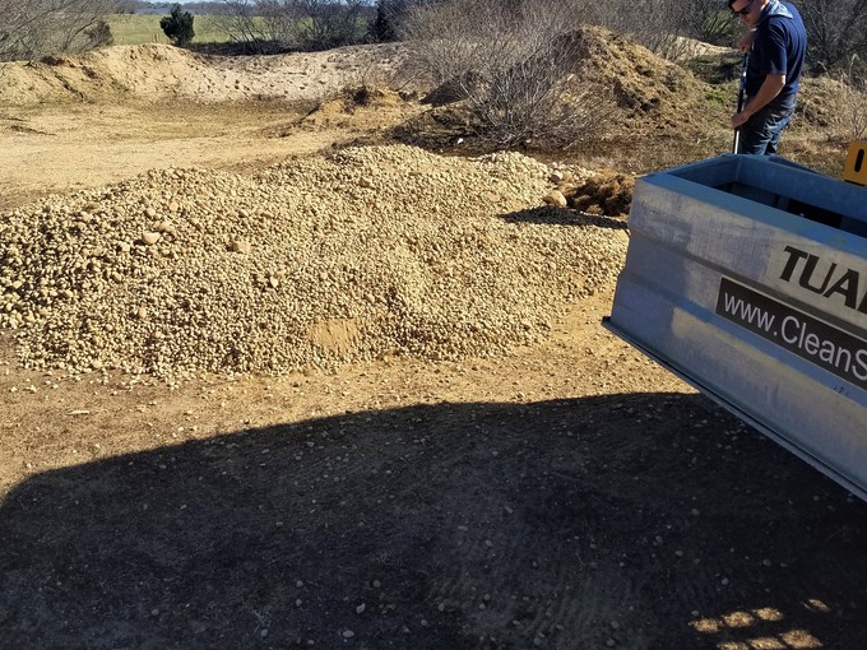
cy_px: 229
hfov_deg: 53.9
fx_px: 852
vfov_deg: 41.4
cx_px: 409
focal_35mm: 34
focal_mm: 4.2
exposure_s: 1/2264
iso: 50
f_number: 1.7
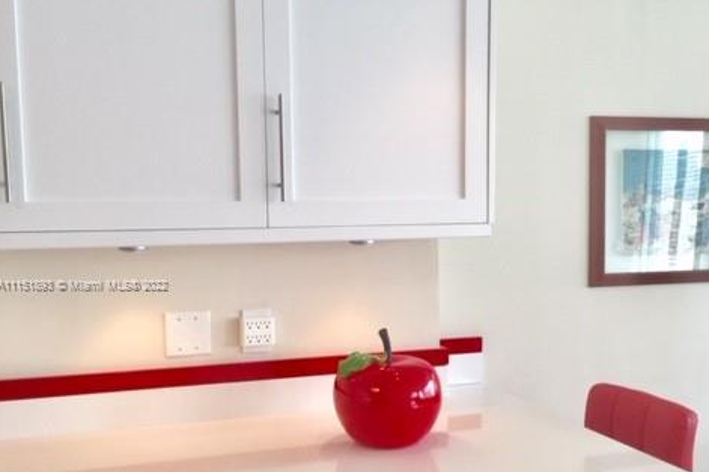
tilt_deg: -4.3
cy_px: 286
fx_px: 807
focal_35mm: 41
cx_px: 355
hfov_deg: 47.4
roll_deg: -0.4
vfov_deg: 32.5
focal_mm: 4.15
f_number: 2.2
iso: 32
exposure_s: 1/40
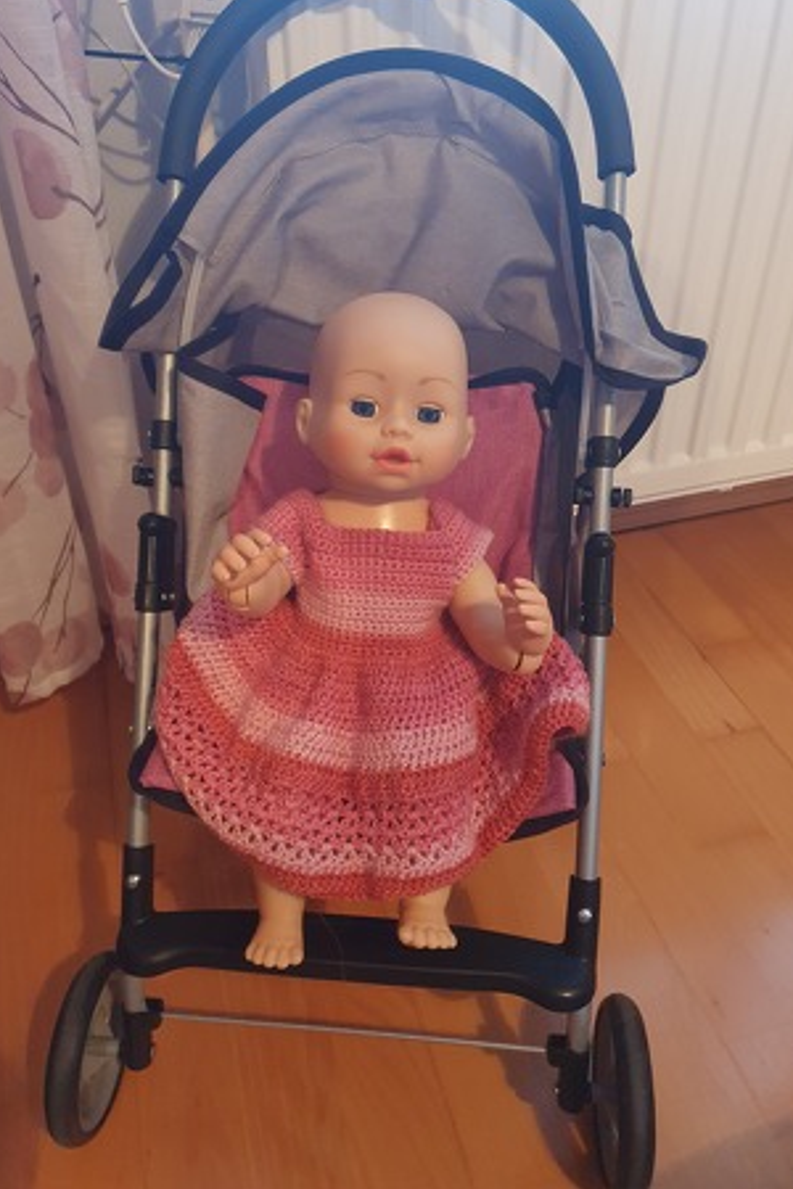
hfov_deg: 46.4
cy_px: 581
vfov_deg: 65.5
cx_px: 365
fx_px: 925
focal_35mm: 28
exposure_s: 1/50
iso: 320
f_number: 1.5
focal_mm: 4.32
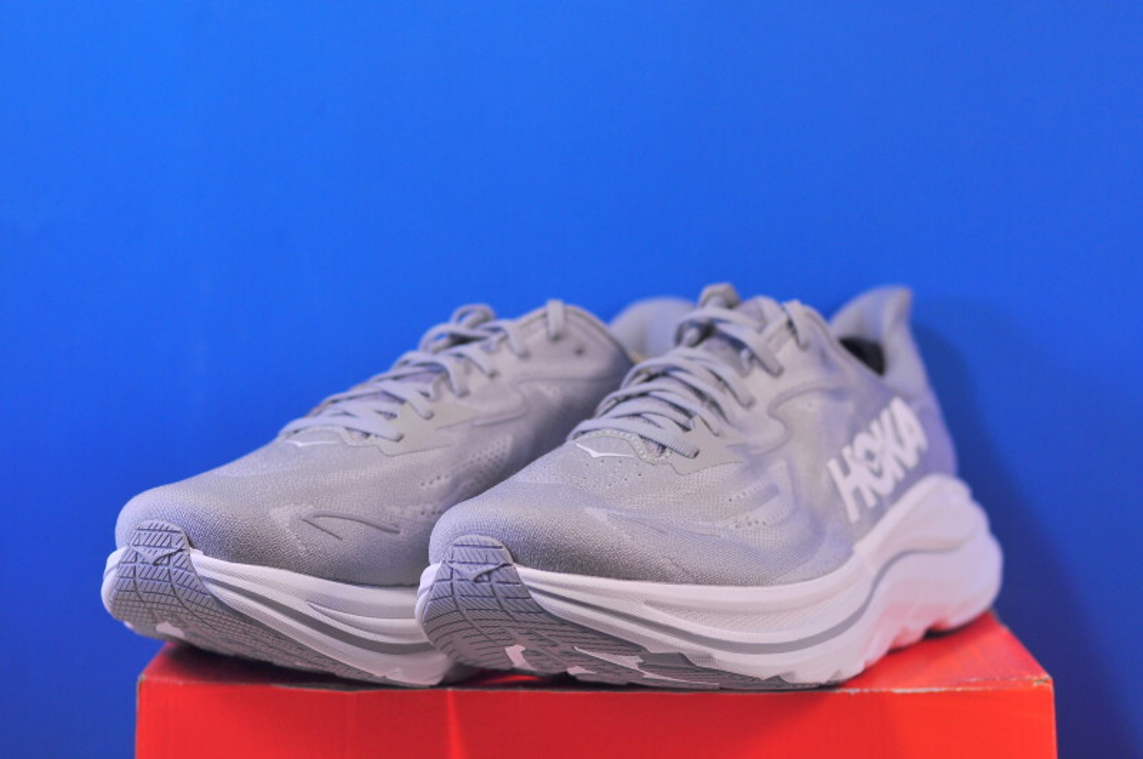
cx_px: 572
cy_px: 380
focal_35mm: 75
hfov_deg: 27.0
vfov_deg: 18.1
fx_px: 2378
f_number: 2.8
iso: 250
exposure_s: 1/320
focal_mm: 50
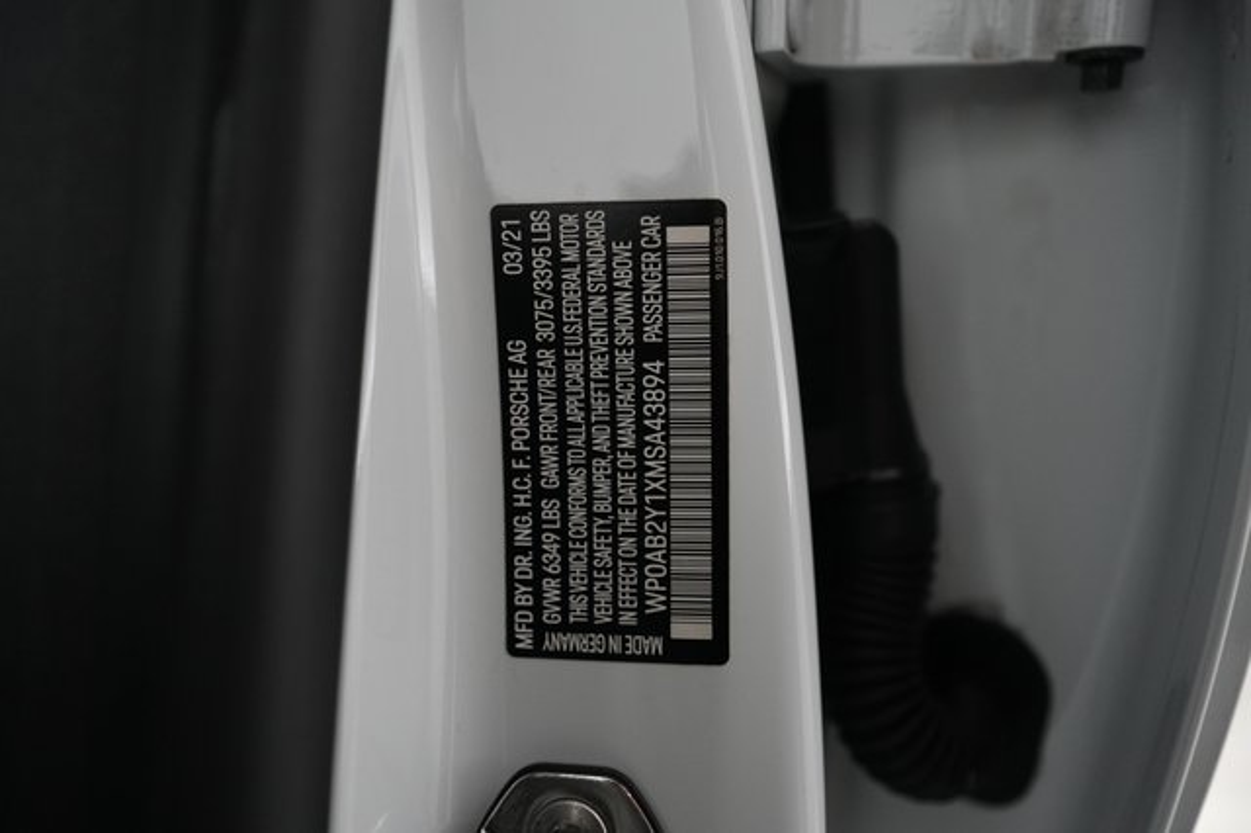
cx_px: 626
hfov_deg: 71.5
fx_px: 868
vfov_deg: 51.2
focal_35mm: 25
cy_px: 416
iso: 3200
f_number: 2.8
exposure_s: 1/160
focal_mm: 25
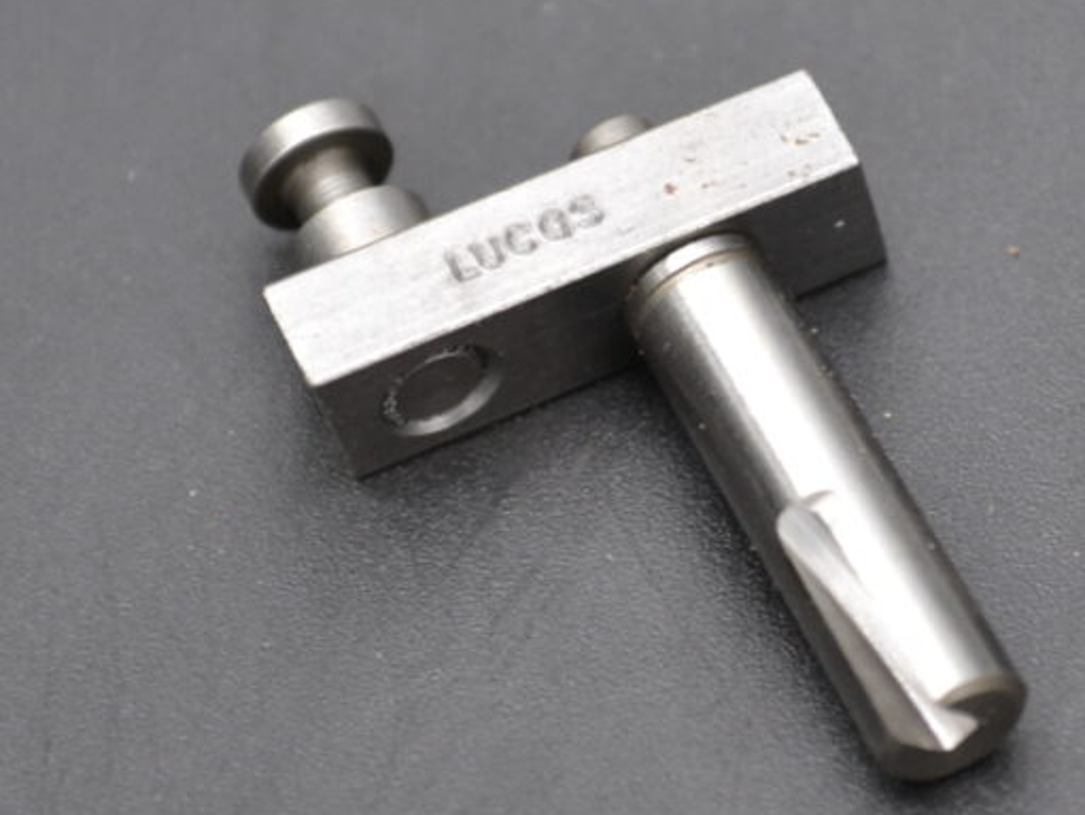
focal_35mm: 186
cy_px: 312
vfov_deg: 8.0
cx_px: 628
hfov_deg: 10.6
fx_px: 5838
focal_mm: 55
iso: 640
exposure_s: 1/60
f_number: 5.6
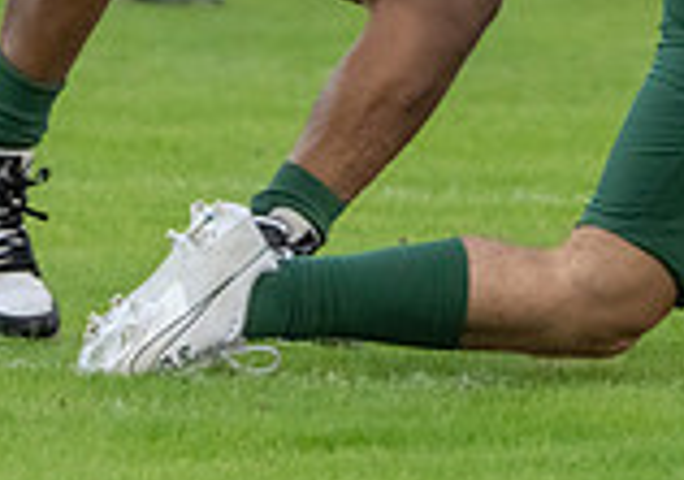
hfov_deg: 1.4
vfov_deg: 1.0
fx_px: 28089
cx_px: 850
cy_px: -384
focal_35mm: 1454
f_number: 5.6
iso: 2500
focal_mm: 294
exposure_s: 1/1250
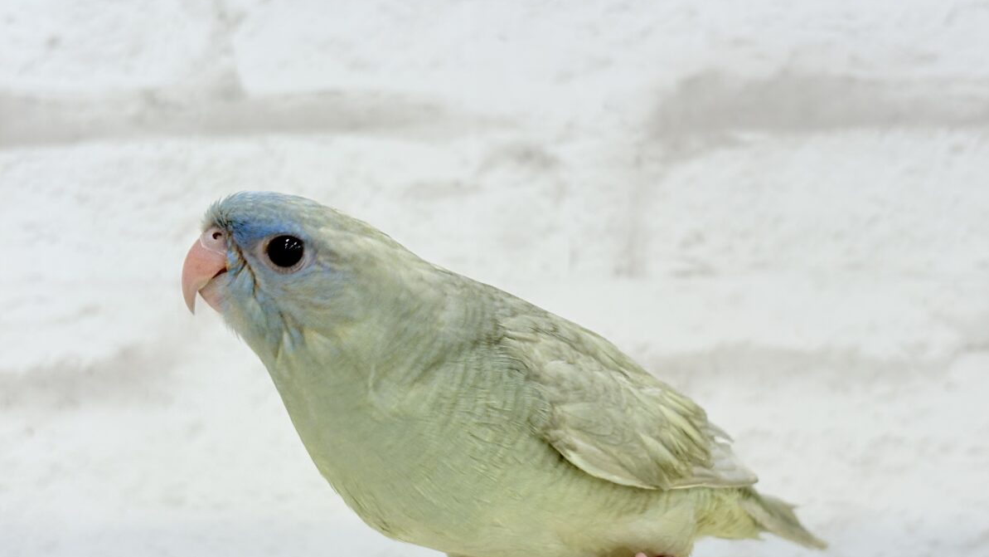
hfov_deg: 36.6
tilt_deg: +0.5
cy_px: 312
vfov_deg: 21.1
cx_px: 497
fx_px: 1495
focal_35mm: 57
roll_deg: +0.7
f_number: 1.6
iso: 64
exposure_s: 1/100
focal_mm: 5.96
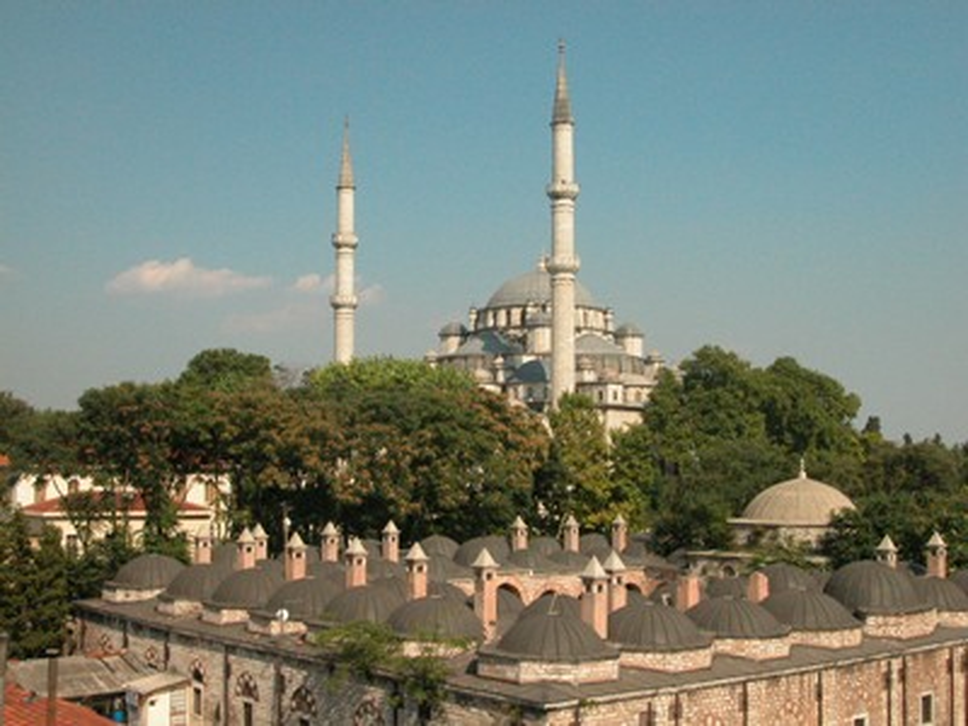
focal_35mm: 45
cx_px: 484
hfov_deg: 42.1
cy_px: 363
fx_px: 1258
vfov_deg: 32.2
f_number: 7.4
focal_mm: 11.4
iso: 400
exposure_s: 1/1366
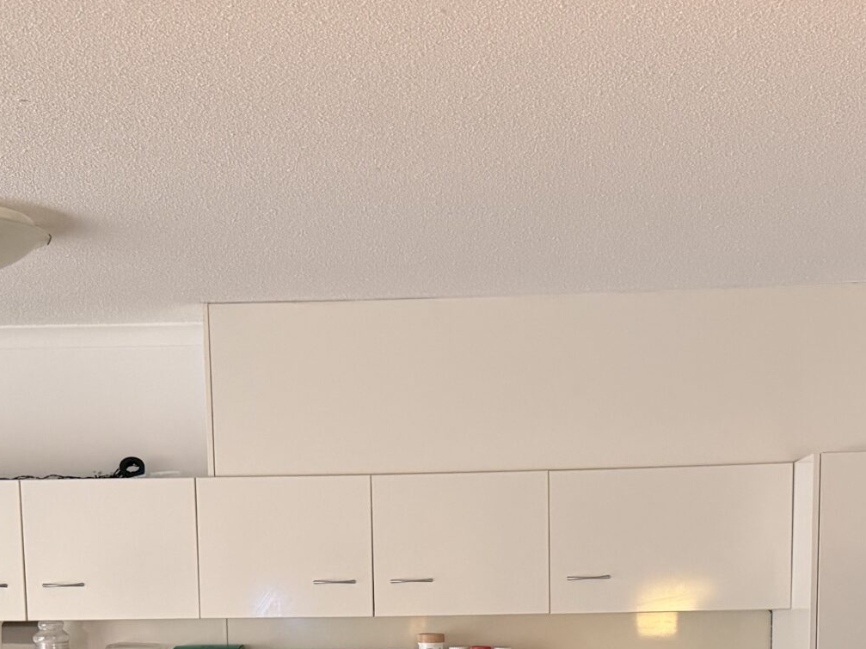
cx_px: 435
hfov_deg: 31.7
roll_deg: +0.8
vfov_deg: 22.5
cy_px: 736
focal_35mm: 61
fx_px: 1526
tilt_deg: -6.0
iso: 640
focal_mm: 6.76
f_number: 1.78
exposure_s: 1/49
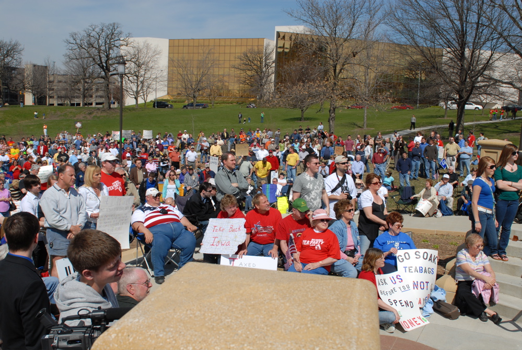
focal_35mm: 36
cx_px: 261
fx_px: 523
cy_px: 175
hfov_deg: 53.1
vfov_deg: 37.0
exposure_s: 1/320
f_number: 9
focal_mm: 24
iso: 100
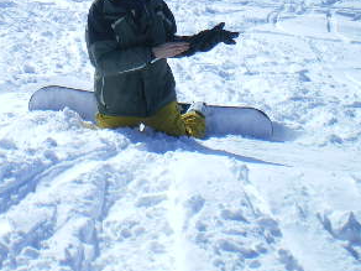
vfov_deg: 18.1
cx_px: 87
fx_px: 824
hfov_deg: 24.4
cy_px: -17
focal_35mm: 79
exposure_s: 1/800
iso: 50
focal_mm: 6.3
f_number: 4.6
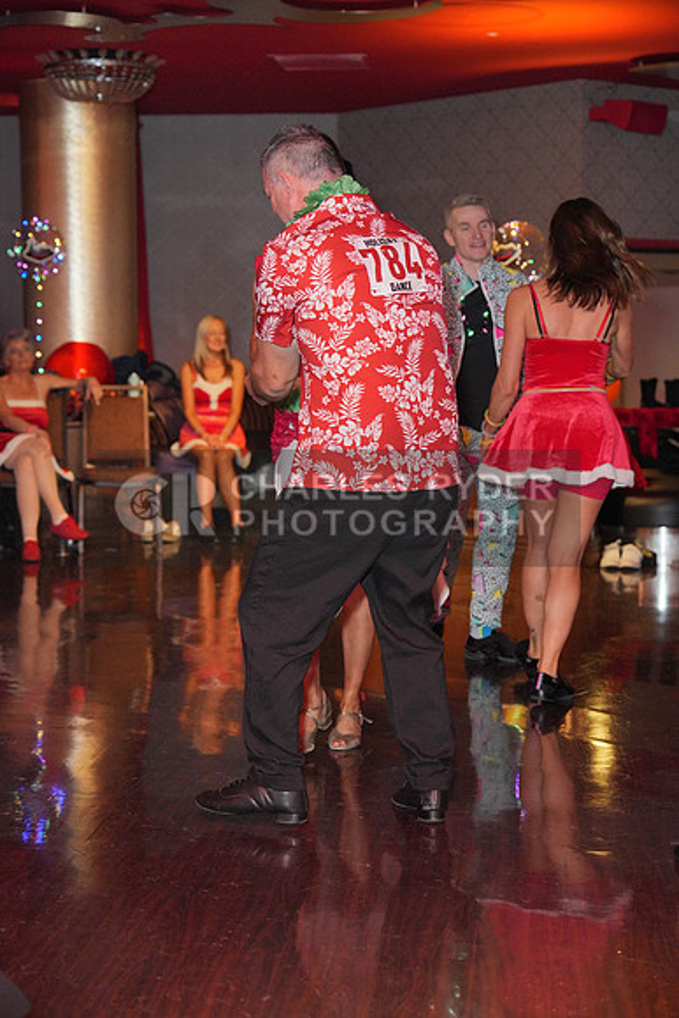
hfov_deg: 19.5
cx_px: 340
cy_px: 509
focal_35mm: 70
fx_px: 1979
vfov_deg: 28.8
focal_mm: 70
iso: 4000
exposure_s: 1/200
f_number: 4
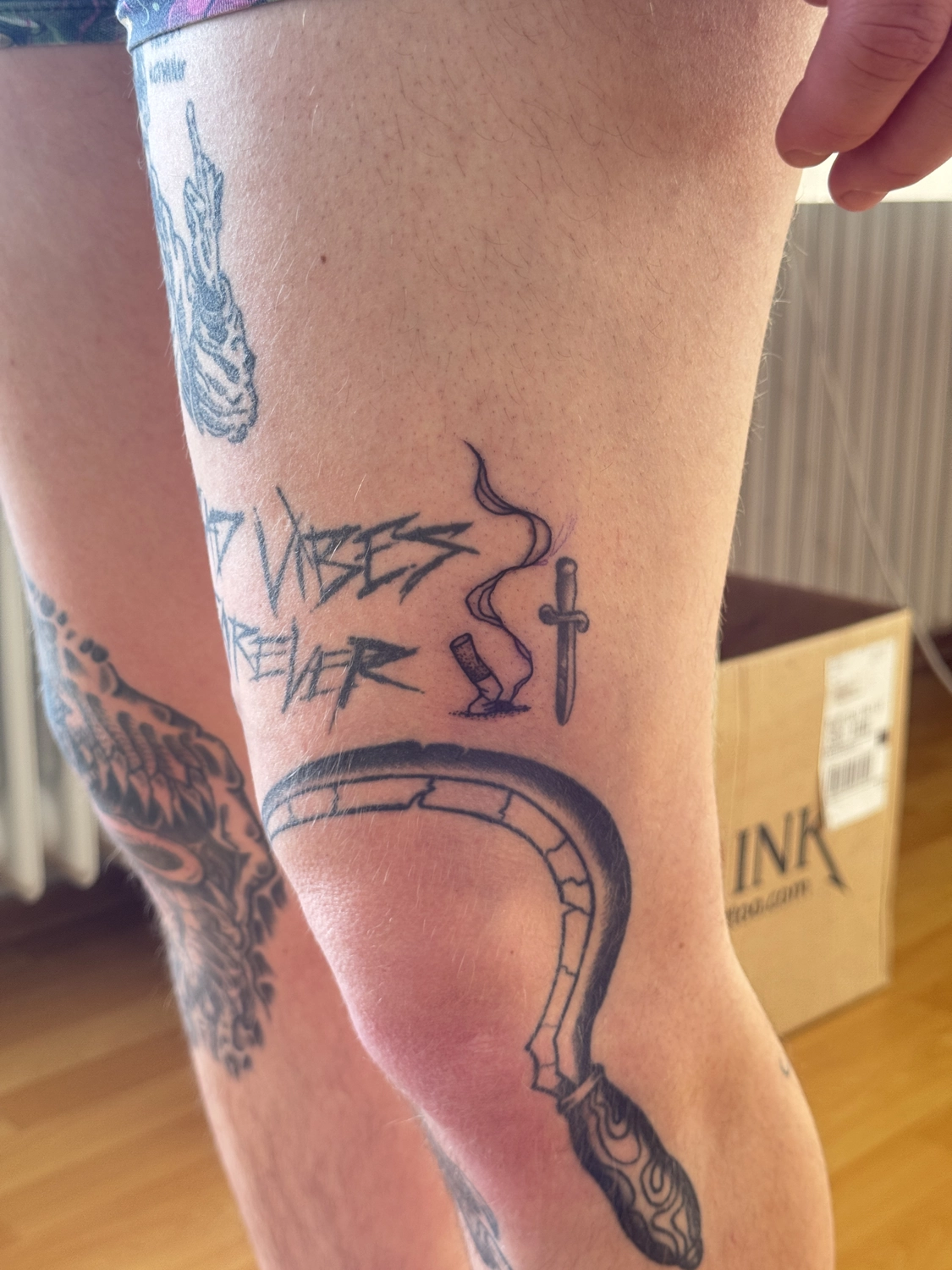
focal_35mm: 48
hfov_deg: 30.3
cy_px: 635
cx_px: 476
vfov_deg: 39.7
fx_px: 1760
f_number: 1.78
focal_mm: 6.76
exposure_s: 1/100
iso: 160
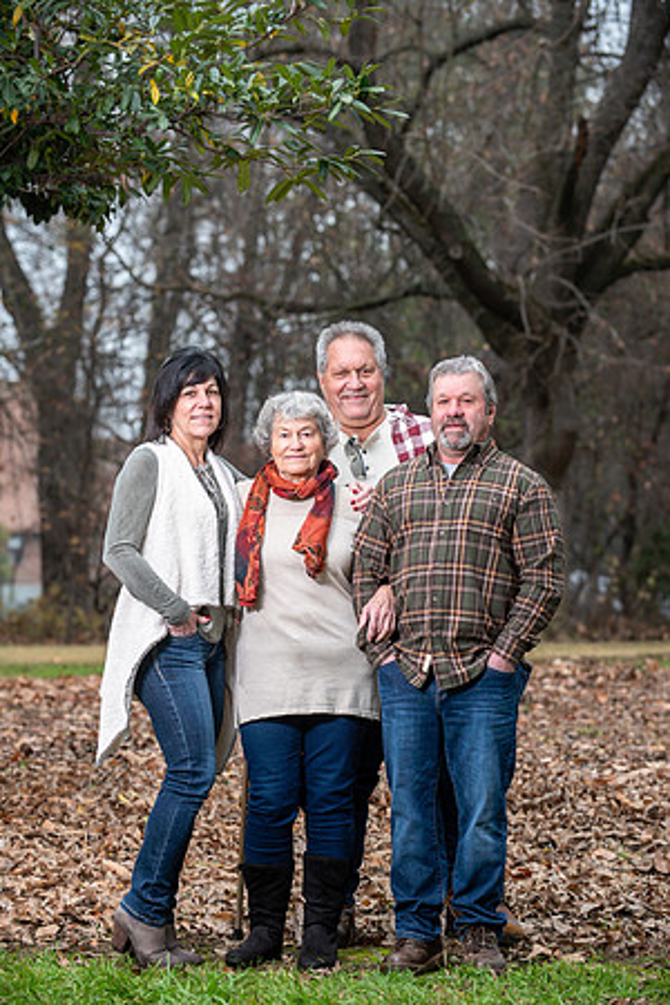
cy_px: 502
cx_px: 335
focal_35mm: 110
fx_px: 3071
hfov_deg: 12.5
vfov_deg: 18.6
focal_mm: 110
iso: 200
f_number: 4
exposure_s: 1/125
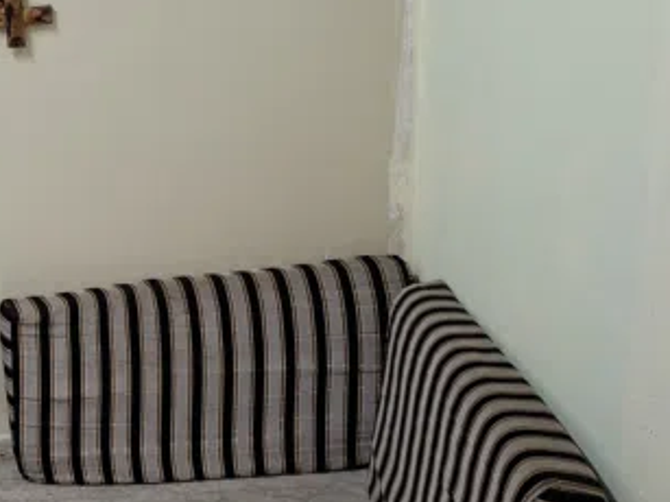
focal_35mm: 48
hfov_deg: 35.3
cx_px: -24
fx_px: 929
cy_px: 308
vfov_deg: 30.1
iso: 400
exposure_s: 1/25
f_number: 1.8
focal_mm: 5.54
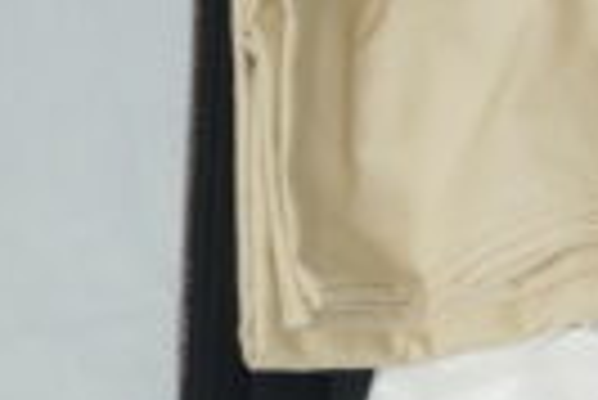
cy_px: 175
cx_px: 1254
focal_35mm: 225
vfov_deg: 6.1
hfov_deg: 8.6
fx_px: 3742
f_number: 6.3
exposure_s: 1/200
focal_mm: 50
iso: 400
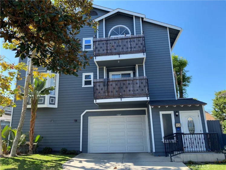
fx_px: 170
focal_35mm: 26
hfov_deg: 67.3
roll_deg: +1.5
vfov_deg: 53.1
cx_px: 113
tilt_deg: +14.7
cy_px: 85
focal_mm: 4.25
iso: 32
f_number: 1.8
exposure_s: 1/706
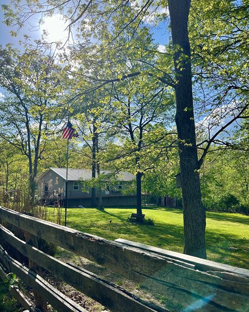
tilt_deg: +2.7
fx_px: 258
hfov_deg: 51.5
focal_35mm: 28
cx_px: 127
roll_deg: -0.6
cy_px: 165
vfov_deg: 62.2
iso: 50
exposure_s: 1/4444
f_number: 1.5
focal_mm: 5.7
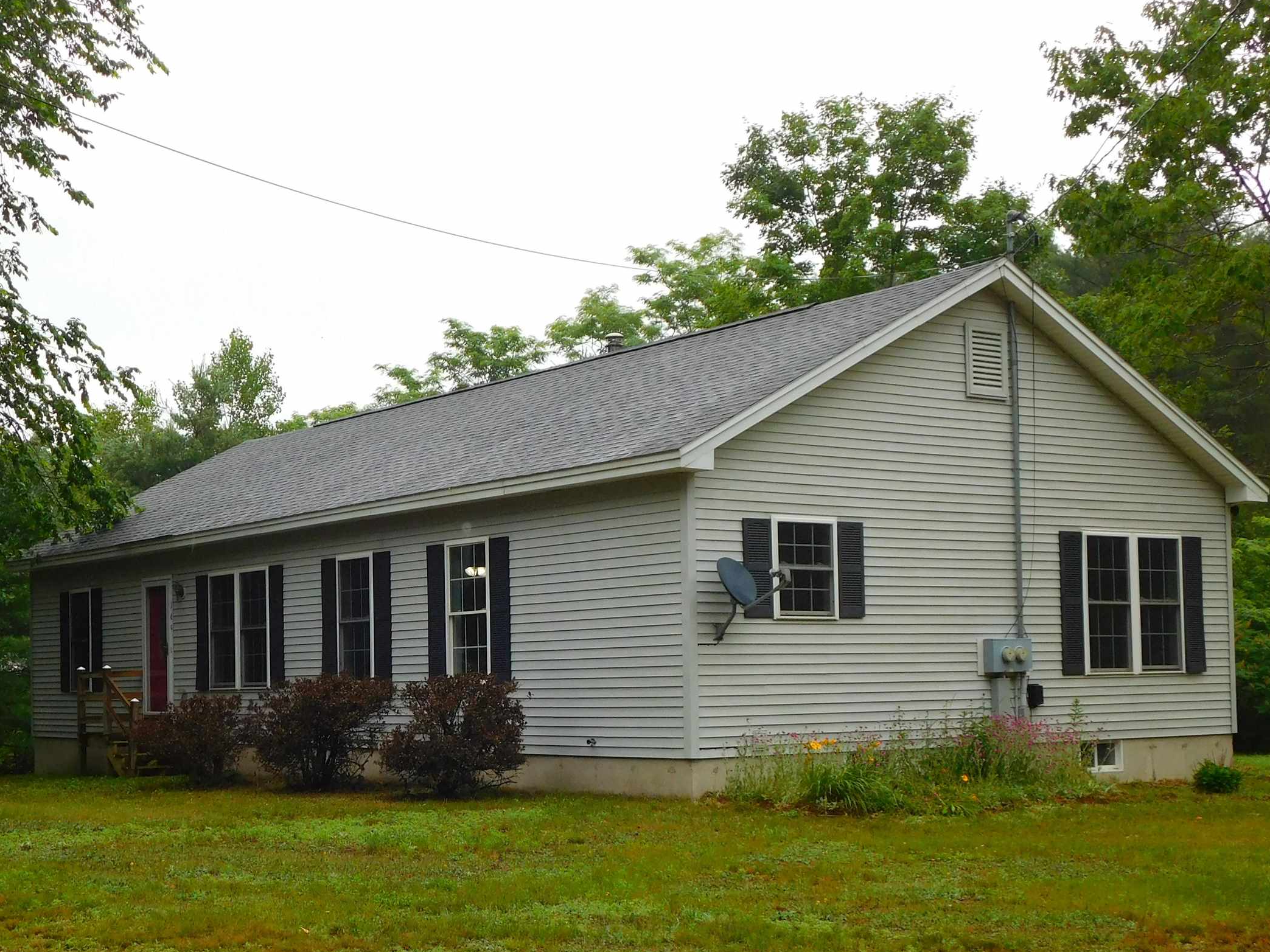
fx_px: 1944
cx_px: 486
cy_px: 628
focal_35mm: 53
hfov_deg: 36.0
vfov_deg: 27.4
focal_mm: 6.3
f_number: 3.5
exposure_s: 1/320
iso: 125
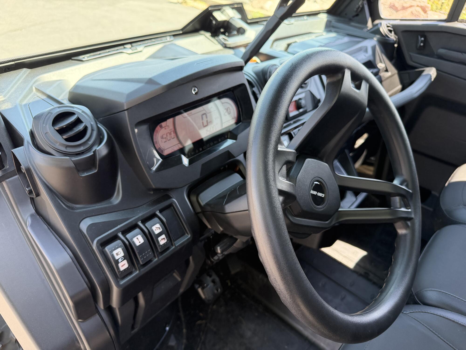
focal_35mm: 24
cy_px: 175
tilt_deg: -35.9
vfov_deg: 56.8
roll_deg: -2.0
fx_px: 323
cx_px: 233
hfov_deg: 71.6
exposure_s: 1/214
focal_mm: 6.76
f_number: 1.78
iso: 200
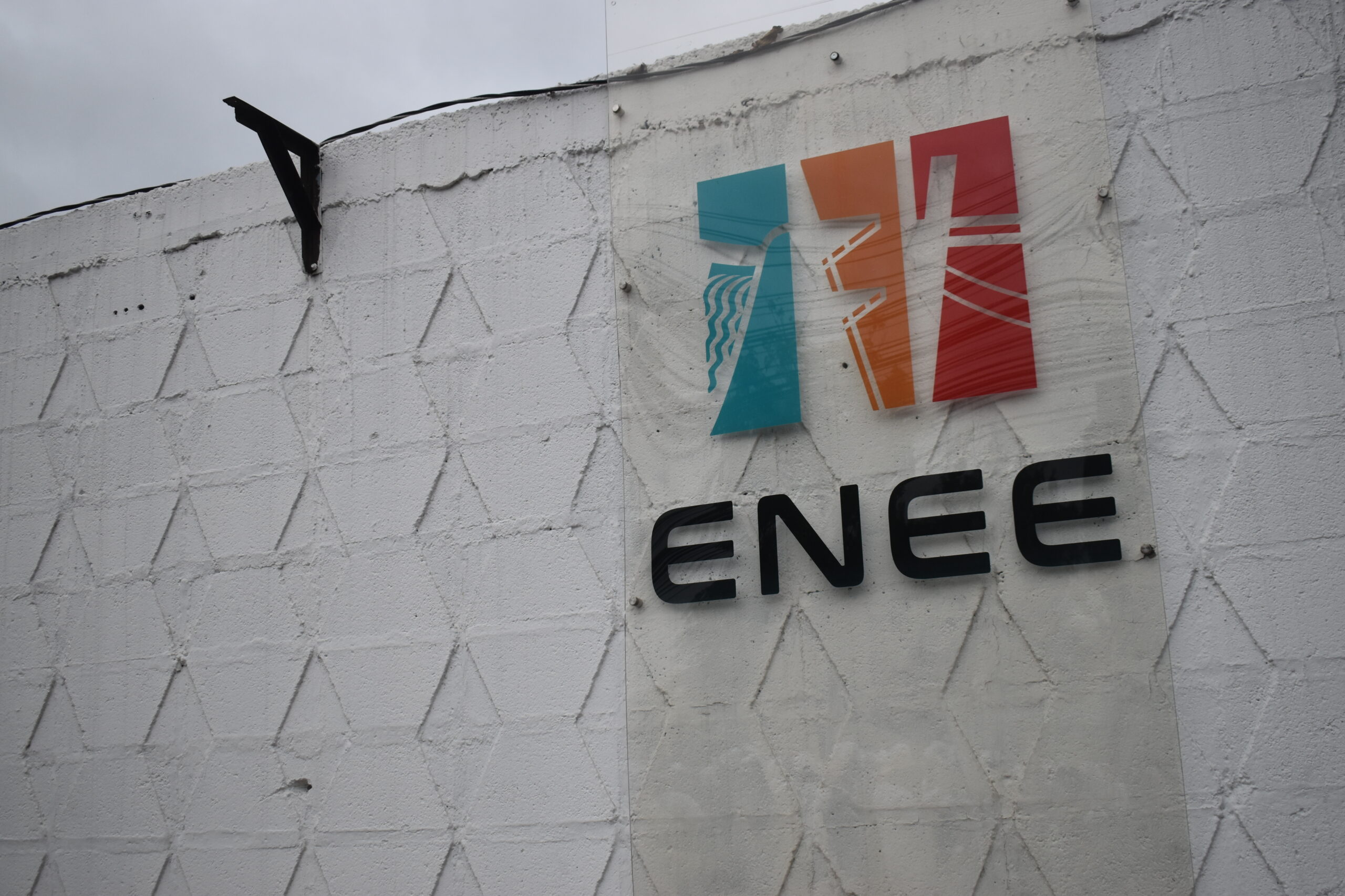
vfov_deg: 34.2
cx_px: 672
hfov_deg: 49.6
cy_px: 448
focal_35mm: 39
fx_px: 1457
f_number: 4
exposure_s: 1/1000
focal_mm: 26
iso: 400
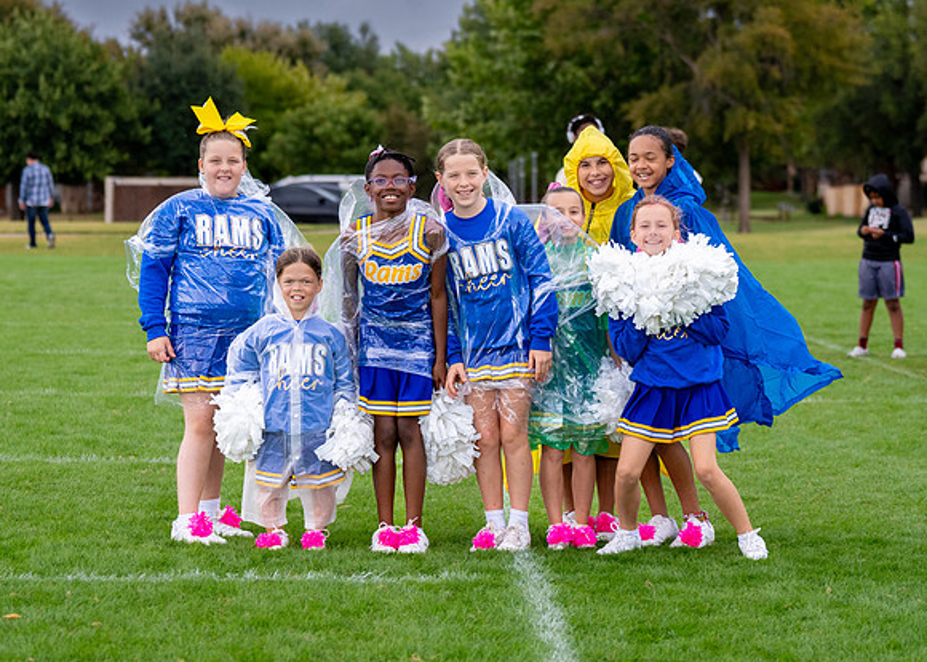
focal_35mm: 124
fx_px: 3262
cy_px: 296
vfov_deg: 11.6
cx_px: 449
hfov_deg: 16.2
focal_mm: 72
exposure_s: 1/1250
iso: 500
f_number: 2.8
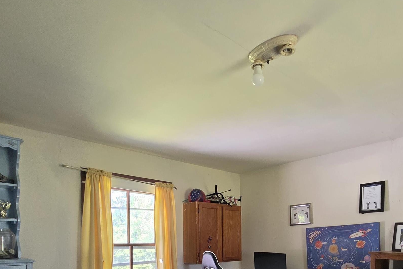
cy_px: 248
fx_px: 291
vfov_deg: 44.6
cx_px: 251
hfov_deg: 68.4
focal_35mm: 26
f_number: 1.9
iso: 250
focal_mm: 2.2
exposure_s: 1/120
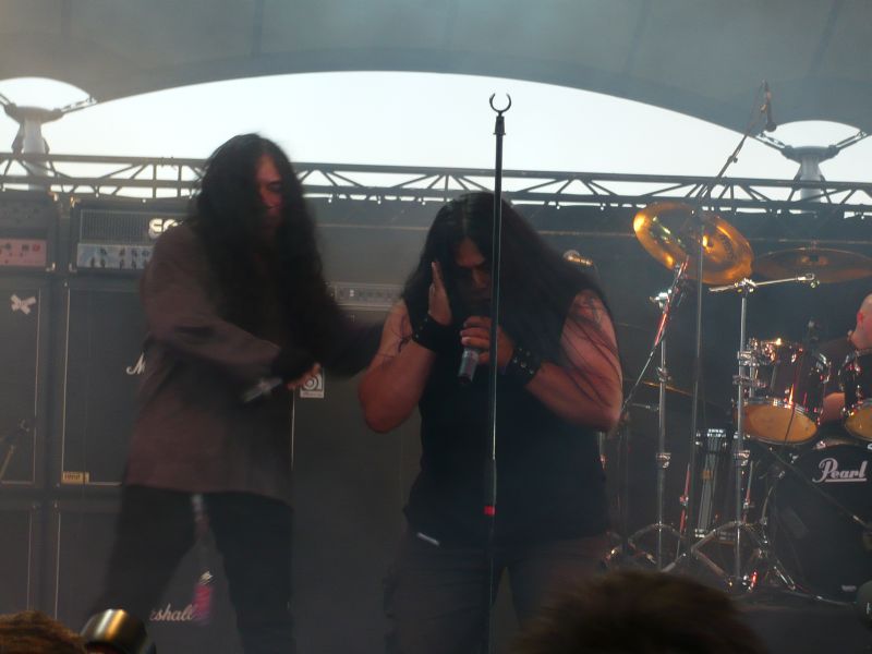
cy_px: 327
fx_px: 2166
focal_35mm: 86
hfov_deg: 22.8
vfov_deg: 17.2
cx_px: 436
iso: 100
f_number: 5.2
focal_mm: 14.1
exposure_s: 1/30
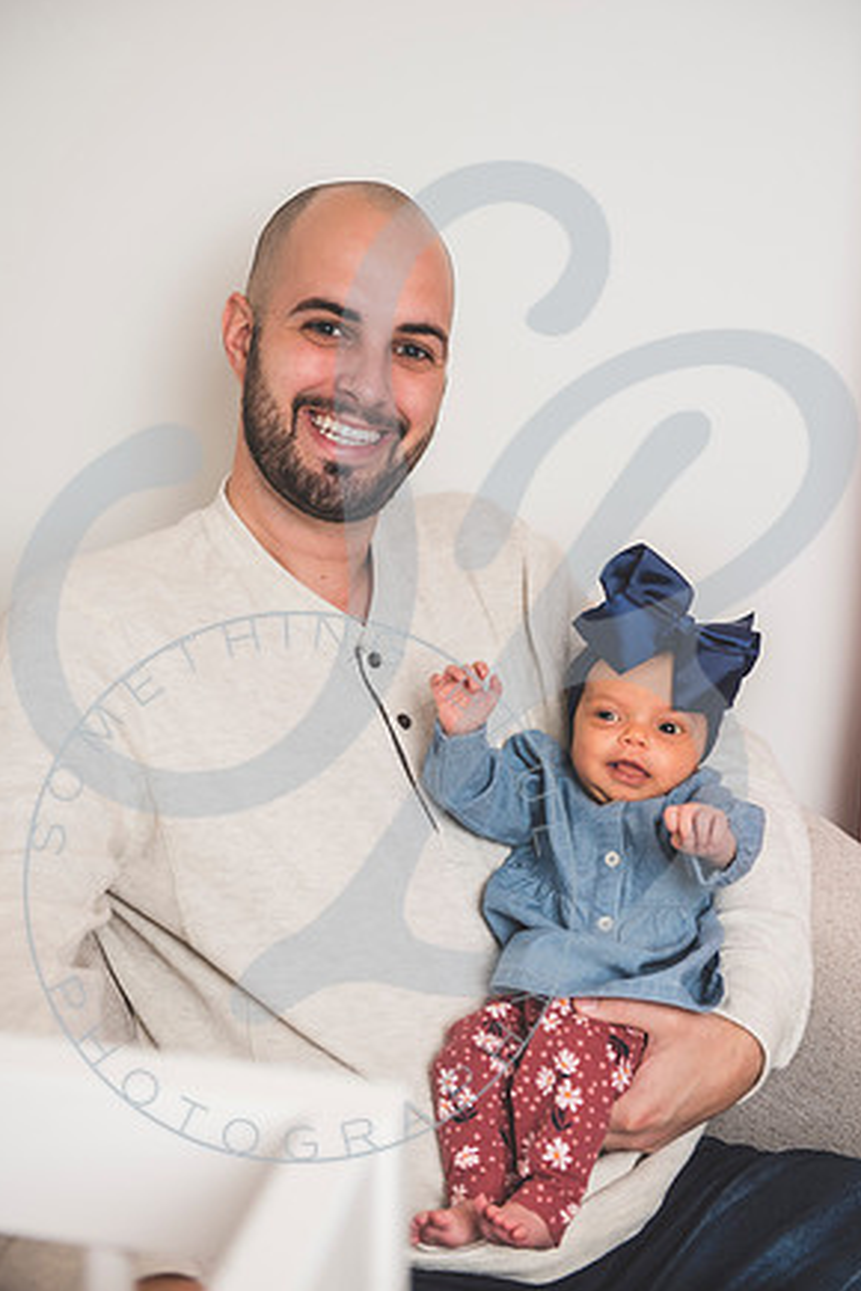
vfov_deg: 33.4
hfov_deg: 22.6
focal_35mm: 60
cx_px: 433
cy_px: 662
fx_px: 2152
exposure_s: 1/125
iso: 200
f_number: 3.5
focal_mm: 58
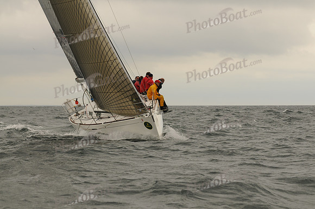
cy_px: 104
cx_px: 158
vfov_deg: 8.7
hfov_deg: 13.1
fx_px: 1376
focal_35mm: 158
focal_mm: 105
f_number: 5.6
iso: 200
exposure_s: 1/640
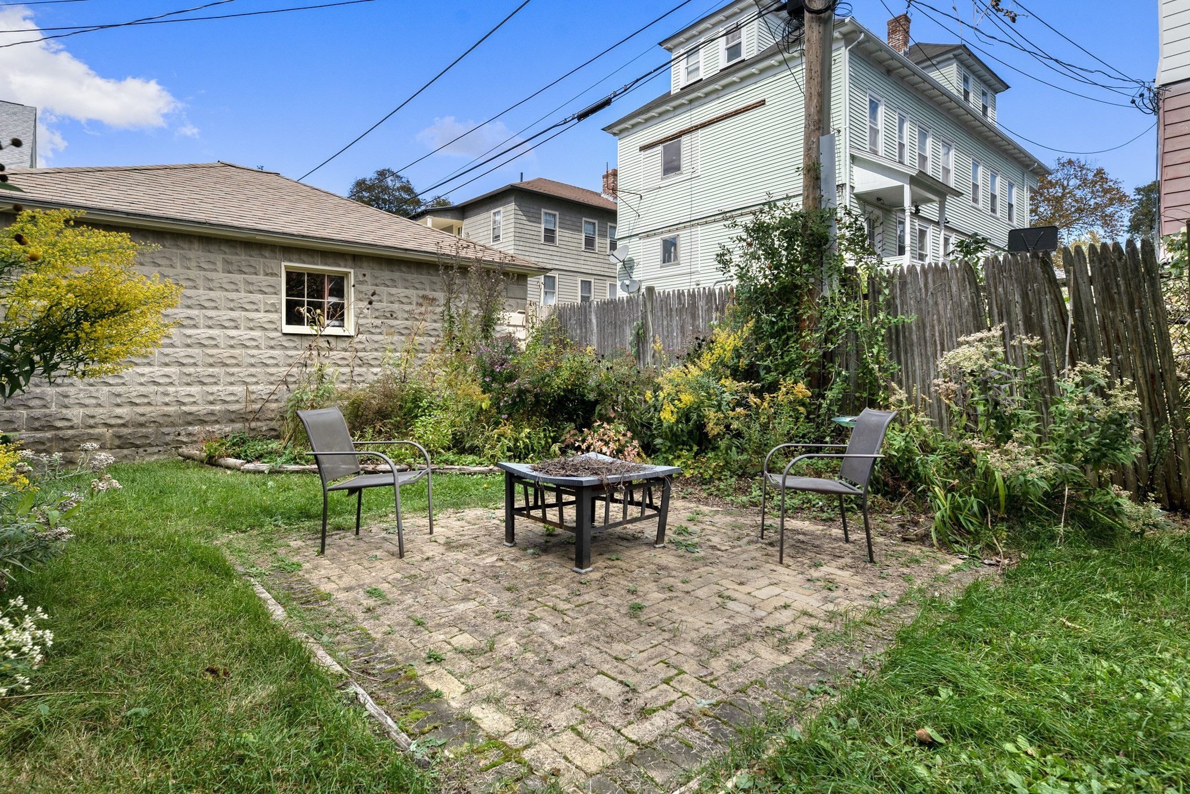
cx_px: 595
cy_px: 397
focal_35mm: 18
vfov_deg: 67.4
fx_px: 595
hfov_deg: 90.0
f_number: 7.1
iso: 400
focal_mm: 18
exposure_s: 1/500
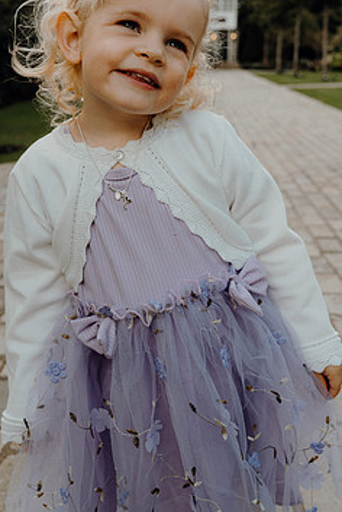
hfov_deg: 31.9
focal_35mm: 42
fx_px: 598
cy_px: 198
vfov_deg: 46.1
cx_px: 154
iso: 125
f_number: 5.6
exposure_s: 1/160
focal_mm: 33
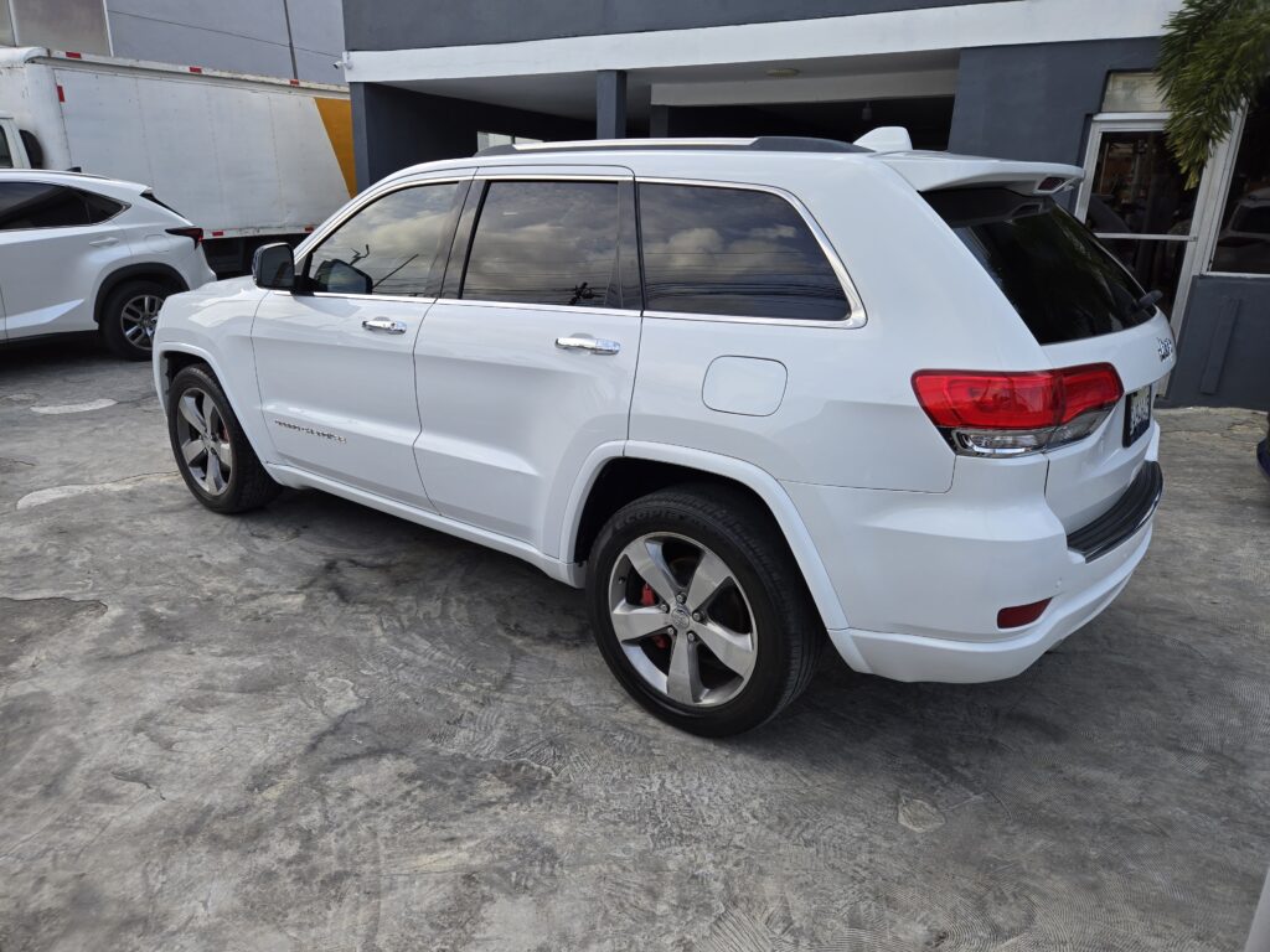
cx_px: 635
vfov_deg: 58.9
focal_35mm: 23
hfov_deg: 73.9
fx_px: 844
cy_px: 476
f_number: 1.8
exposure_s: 1/410
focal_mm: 5.4
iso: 25
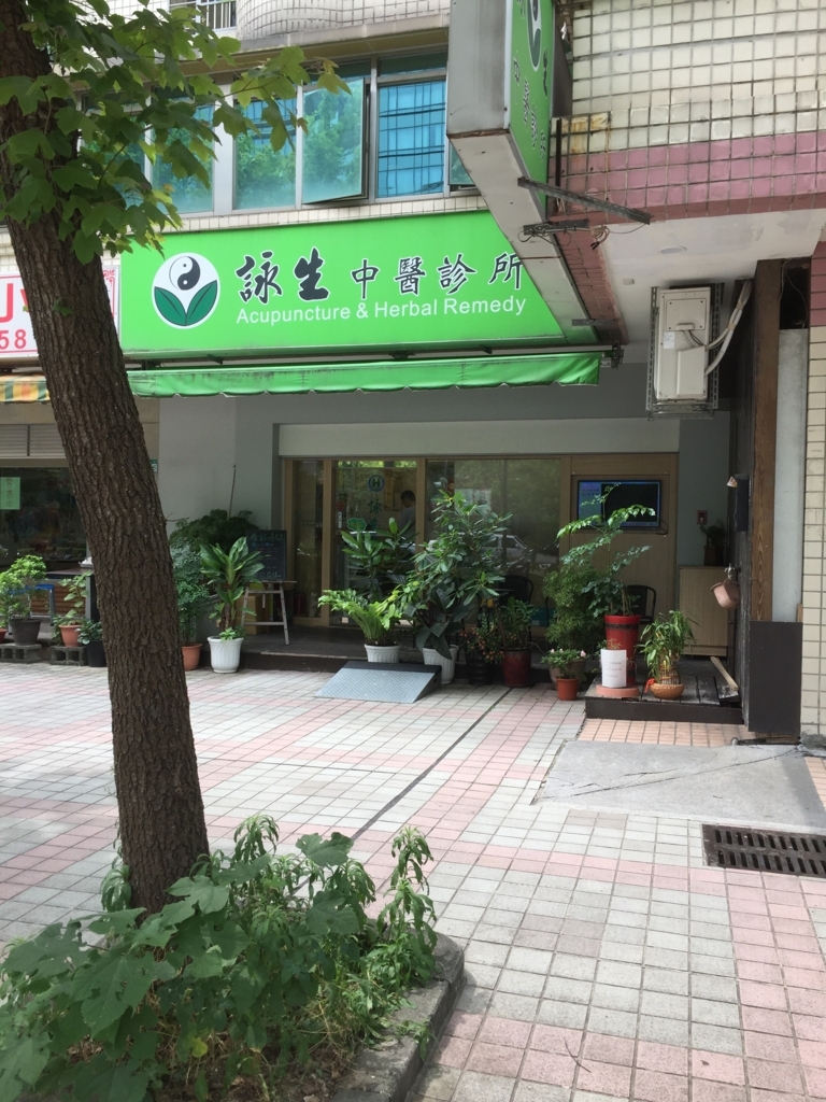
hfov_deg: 48.2
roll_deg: -1.1
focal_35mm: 29
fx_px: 923
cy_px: 551
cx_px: 413
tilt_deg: +2.1
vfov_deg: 61.7
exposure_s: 1/255
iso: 32
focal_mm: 4.15
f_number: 2.2
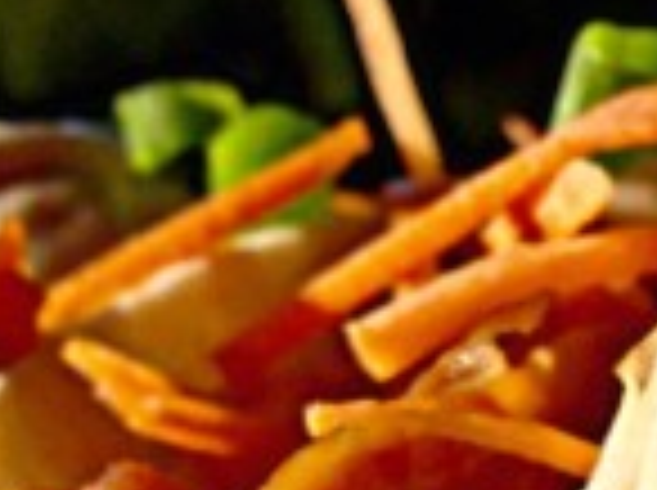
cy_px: 739
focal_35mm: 170
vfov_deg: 8.5
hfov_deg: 11.5
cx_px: 652
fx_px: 3221
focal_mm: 4.12
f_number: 2.4
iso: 50
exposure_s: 1/1290
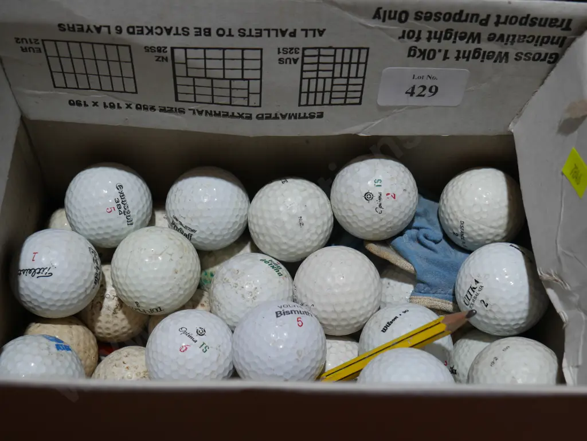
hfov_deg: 39.6
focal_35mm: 48
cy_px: 220
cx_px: 294
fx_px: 814
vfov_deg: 30.3
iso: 200
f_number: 5.2
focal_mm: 24
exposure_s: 1/100
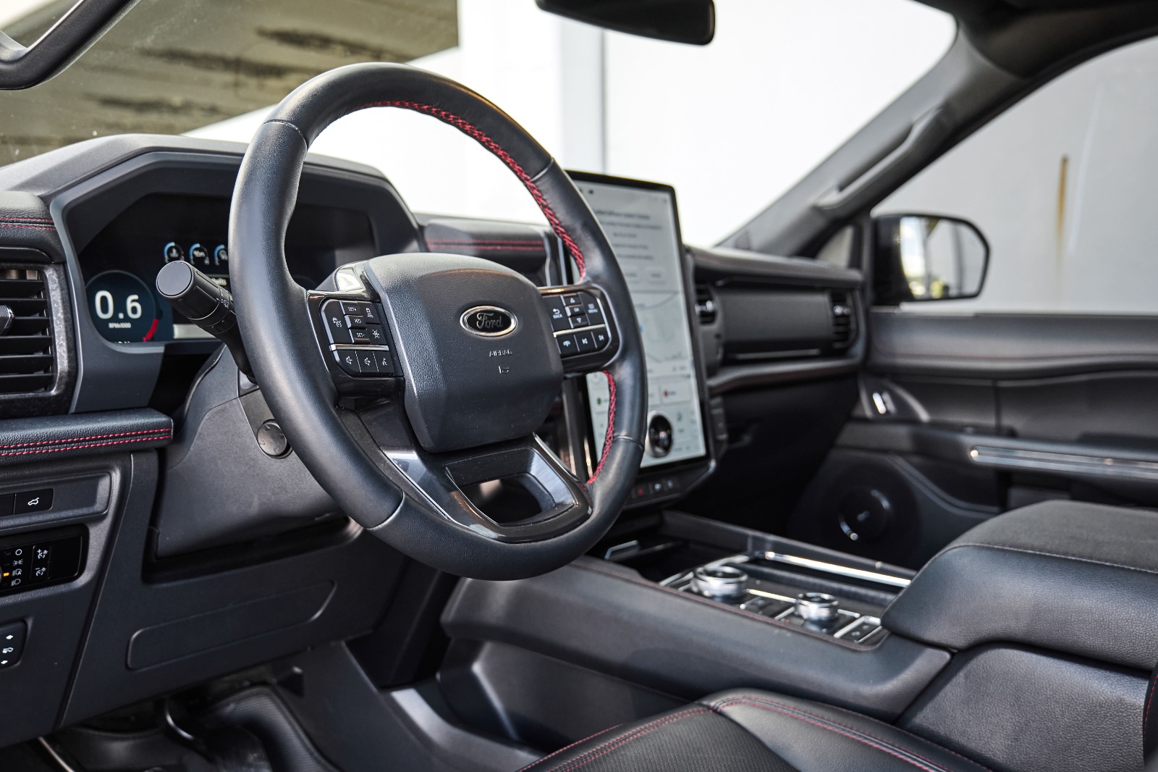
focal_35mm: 33
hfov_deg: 57.2
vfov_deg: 40.0
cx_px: 579
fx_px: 1061
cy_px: 386
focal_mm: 33
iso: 1250
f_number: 4.3
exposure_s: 1/200
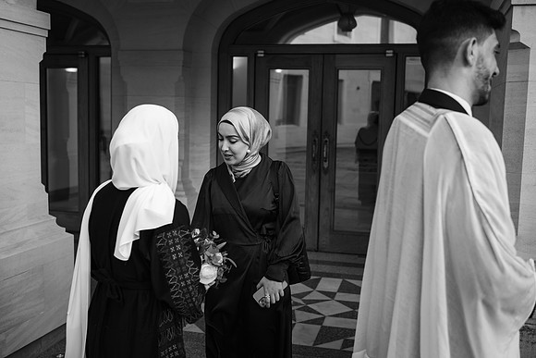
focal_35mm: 40
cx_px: 268
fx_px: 596
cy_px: 179
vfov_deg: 33.4
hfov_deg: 48.4
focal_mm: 40
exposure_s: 1/500
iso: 200
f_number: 3.5
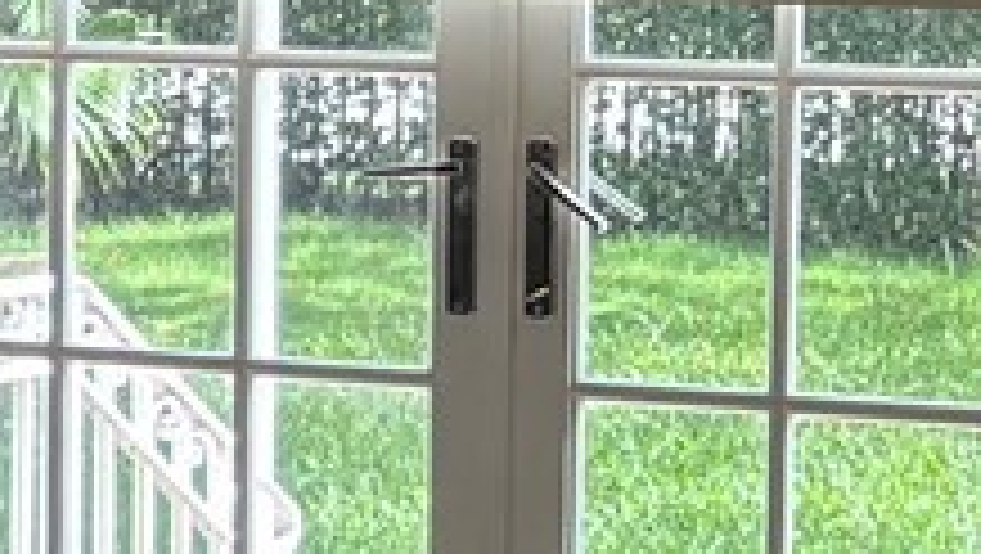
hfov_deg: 9.4
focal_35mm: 208
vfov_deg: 5.9
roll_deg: +0.3
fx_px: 5415
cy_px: 189
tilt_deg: -3.9
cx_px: -1206
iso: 80
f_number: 1.6
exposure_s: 1/233
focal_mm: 5.96
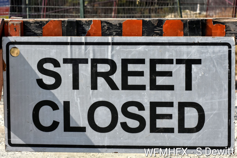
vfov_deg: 8.3
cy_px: 79
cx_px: 118
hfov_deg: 12.5
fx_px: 1086
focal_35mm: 165
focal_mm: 110
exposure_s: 1/1667
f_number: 8
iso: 500
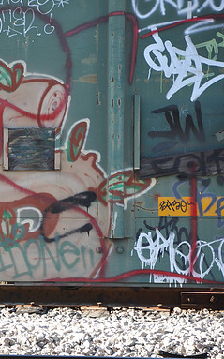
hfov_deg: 5.4
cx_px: -34
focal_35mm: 243
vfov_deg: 8.6
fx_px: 2374
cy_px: 180
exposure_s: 1/125
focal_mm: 105
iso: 200
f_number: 5.6
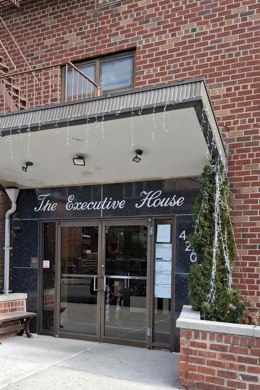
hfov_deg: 35.0
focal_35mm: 38
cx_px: 104
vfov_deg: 49.8
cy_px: 258
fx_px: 411
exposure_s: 1/143
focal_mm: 3.98
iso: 25
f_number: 1.8
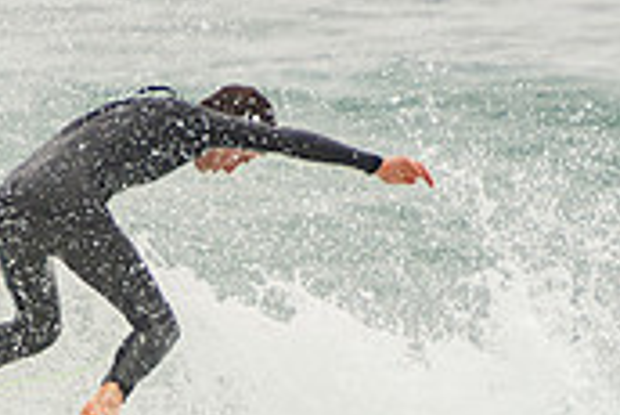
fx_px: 33921
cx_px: 198
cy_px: 521
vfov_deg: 0.7
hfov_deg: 1.0
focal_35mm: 1968
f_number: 5.6
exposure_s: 1/1250
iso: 180
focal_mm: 390
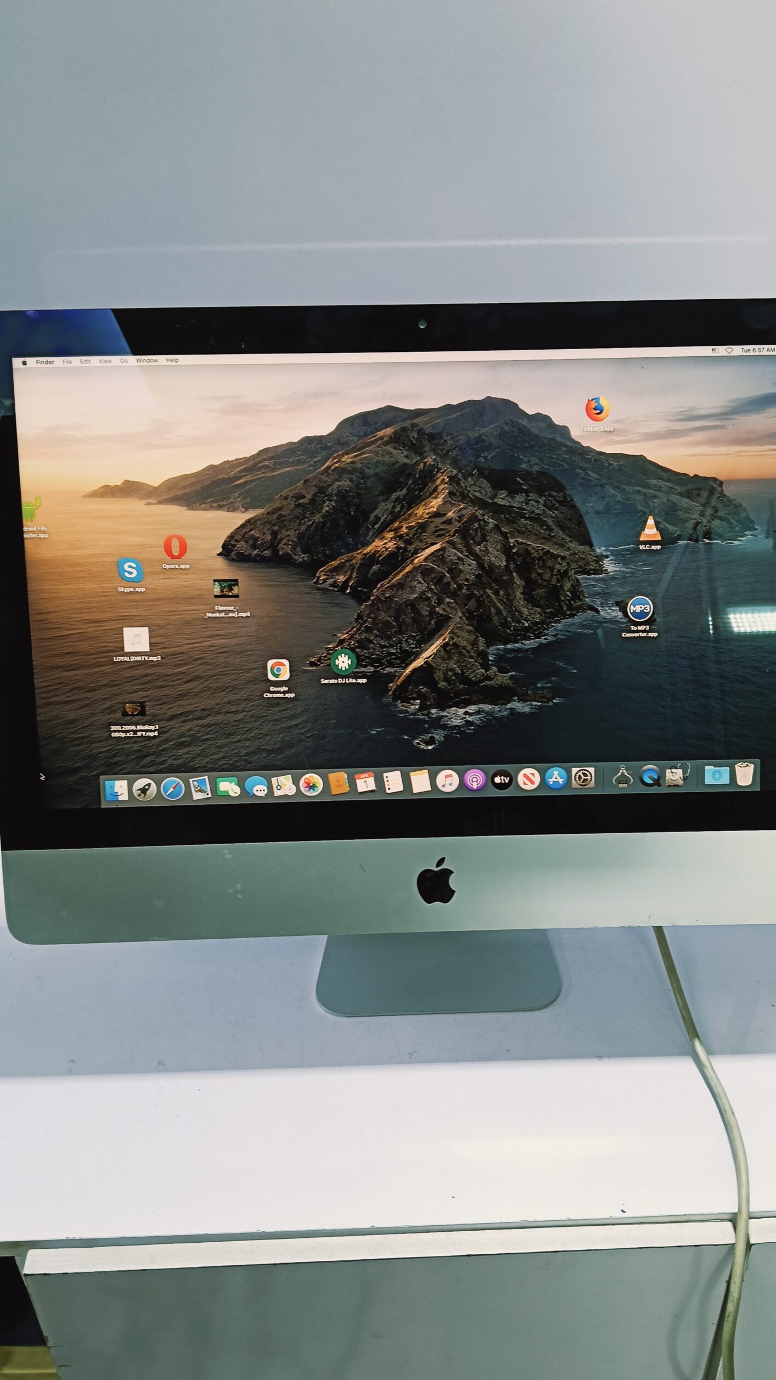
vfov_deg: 64.3
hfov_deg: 38.8
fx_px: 1097
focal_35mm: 30
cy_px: 693
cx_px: 449
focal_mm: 3.98
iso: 100
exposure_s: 1/33.3
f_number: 1.8
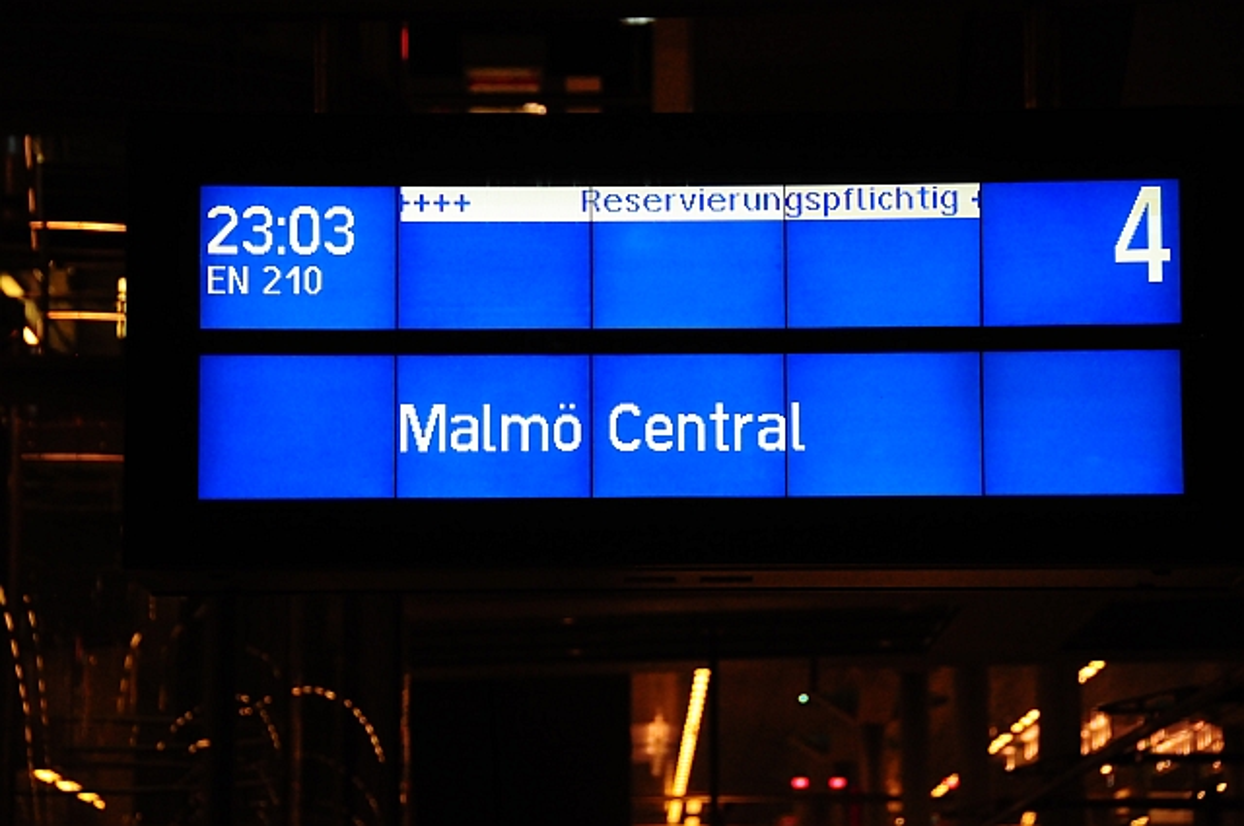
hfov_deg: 17.1
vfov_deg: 11.4
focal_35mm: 120
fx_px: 4141
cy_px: 413
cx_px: 622
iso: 1600
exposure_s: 1/160
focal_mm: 80
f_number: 5
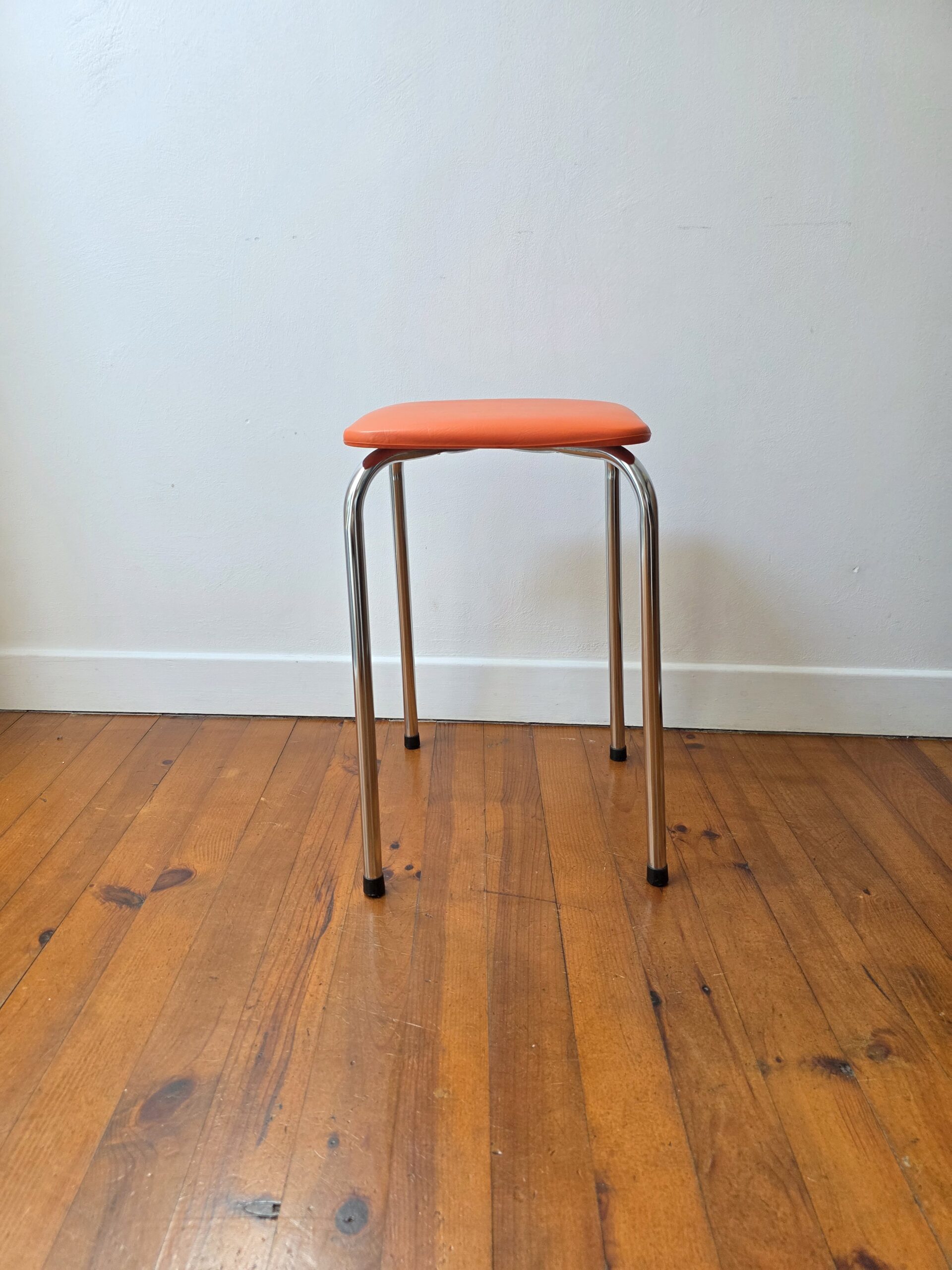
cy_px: 635
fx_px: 843
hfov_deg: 58.9
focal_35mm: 23
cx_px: 476
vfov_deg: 73.9
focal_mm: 6.3
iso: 200
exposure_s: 1/180
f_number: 1.7
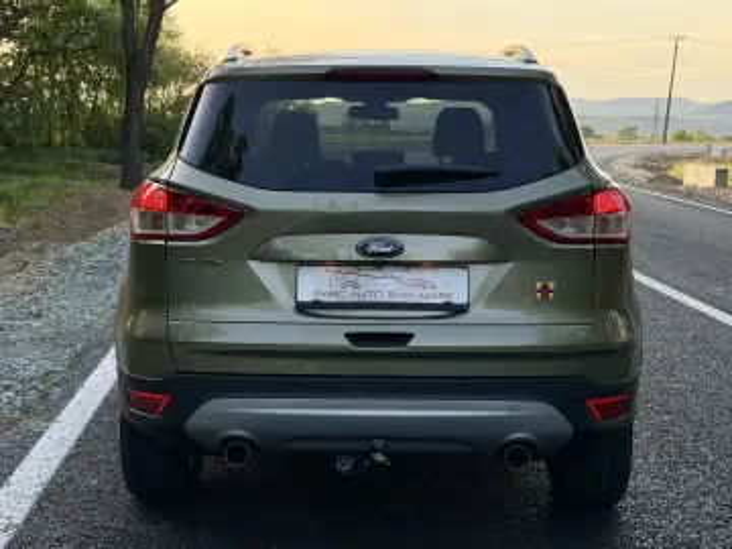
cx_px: 366
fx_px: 1015
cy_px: 274
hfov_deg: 39.7
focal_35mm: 48
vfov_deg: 30.3
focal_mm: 6.76
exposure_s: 1/1754
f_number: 1.78
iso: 80
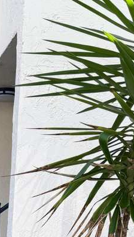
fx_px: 442
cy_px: 267
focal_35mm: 70
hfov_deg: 15.7
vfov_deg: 27.3
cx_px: -74
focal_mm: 6.76
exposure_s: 1/757
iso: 80
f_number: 1.78
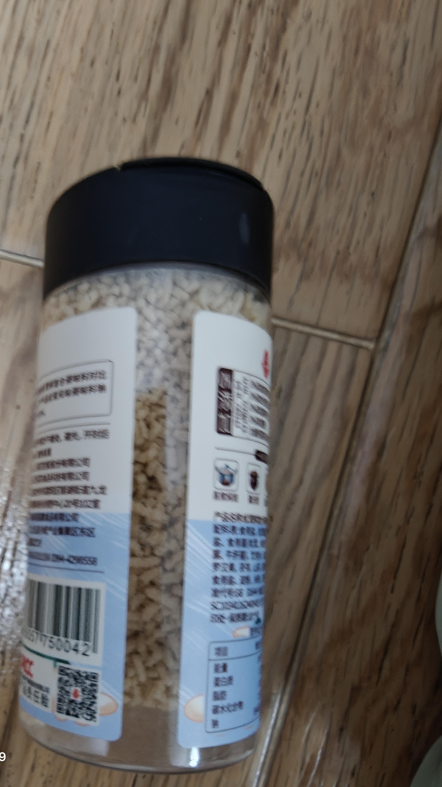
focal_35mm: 26
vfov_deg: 71.9
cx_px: 146
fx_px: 542
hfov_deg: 43.7
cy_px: 407
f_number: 2
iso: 2000
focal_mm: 2.3
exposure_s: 1/20
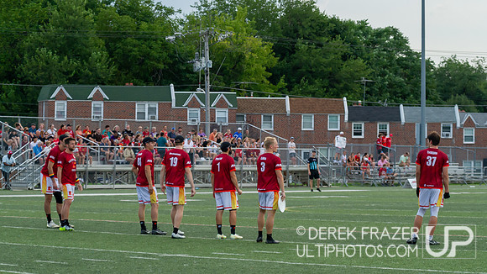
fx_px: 1844
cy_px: 91
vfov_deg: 8.5
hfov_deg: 15.0
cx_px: 238
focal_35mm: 143
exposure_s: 1/1250
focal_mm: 112
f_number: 4
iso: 1600
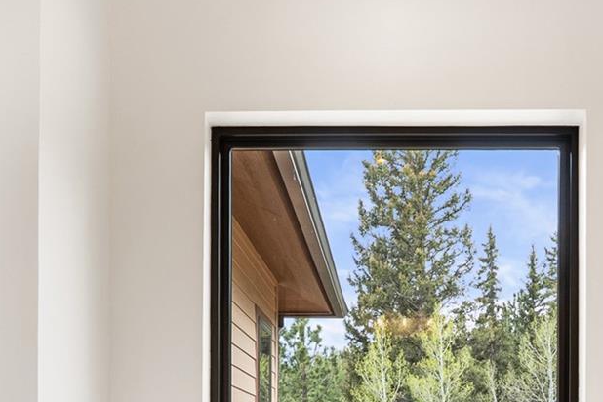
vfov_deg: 27.8
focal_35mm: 44
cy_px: 446
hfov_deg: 44.1
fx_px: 737
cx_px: 381
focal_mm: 17
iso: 200
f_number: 8
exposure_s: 1/2
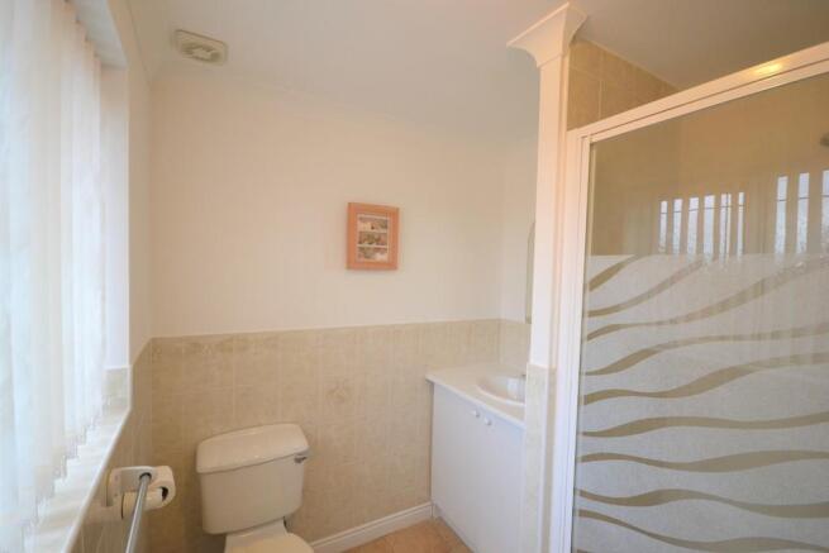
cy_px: 276
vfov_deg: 77.4
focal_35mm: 15
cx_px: 414
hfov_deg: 100.4
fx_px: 345
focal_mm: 10
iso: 720
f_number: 4
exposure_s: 1/60
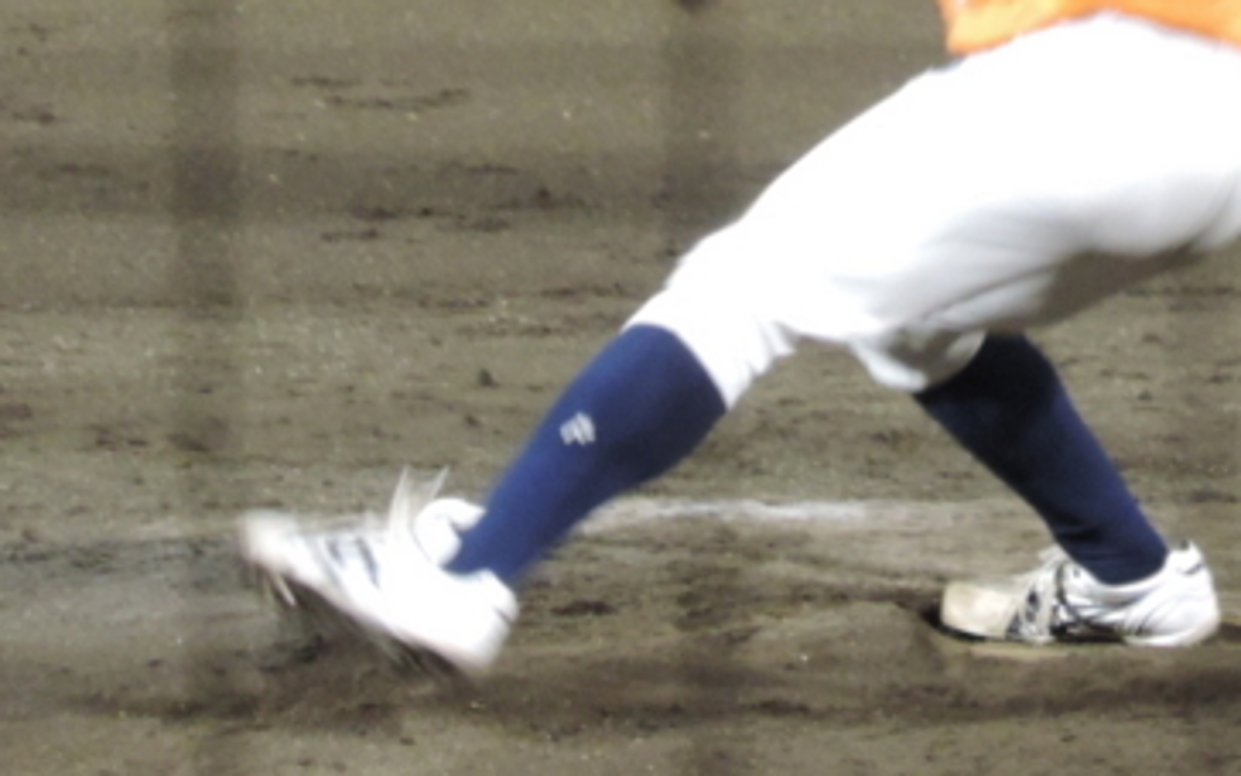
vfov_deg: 0.9
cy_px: -10
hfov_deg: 1.5
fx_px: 47425
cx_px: 1128
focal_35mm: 1402
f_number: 4.9
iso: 800
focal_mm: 107
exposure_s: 1/50
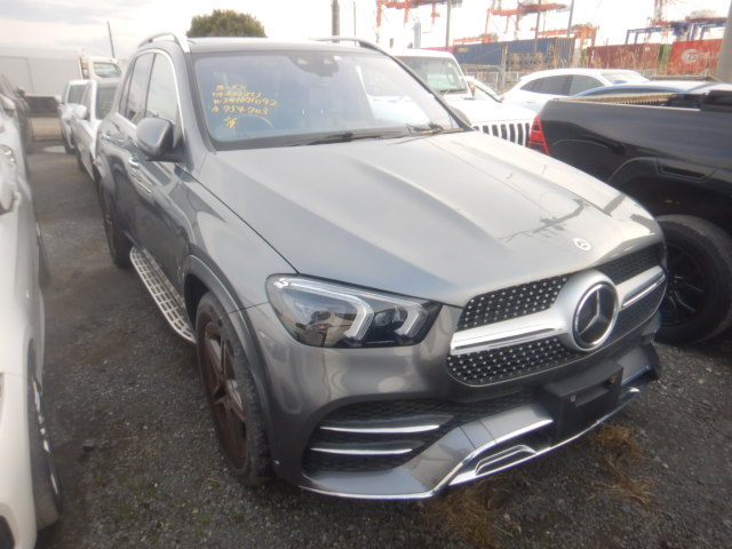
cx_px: 366
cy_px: 274
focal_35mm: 24
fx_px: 508
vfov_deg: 56.8
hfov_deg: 71.6
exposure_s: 1/50
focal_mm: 4.3
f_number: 2.8
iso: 125
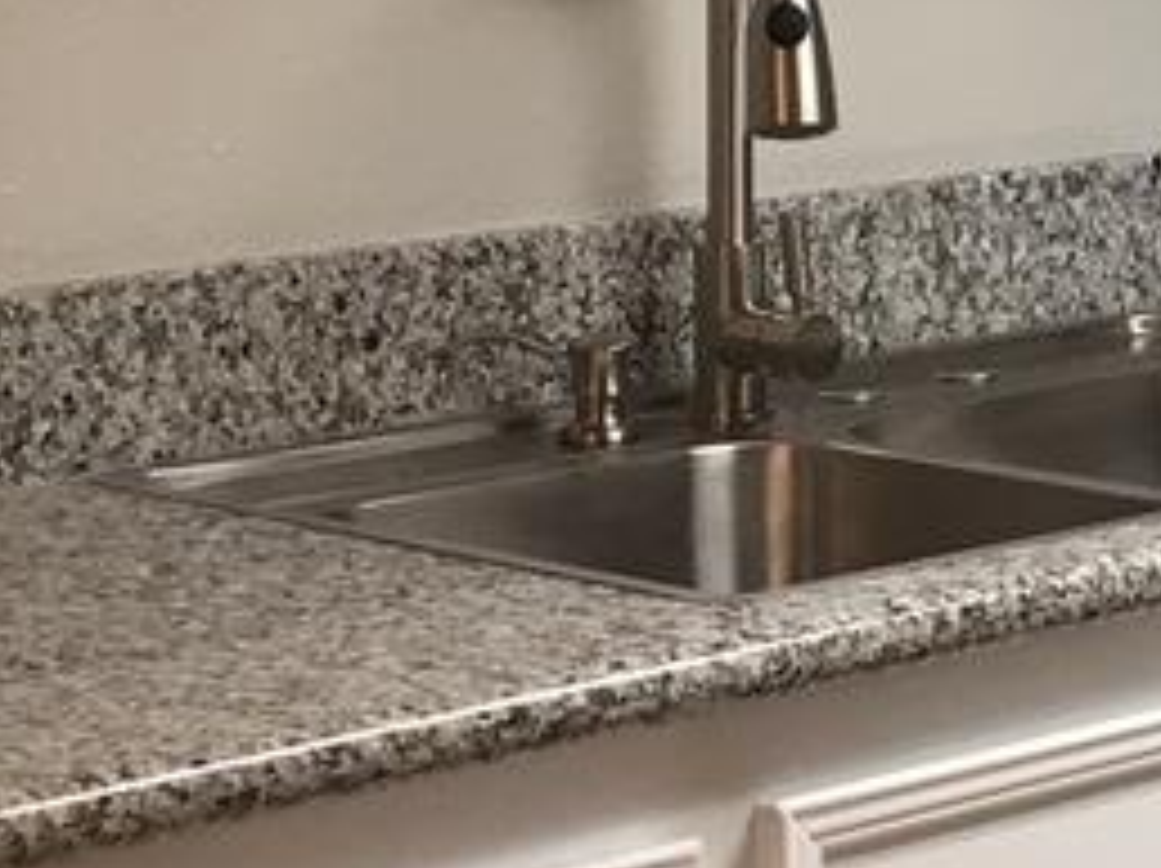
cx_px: 1971
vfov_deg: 10.2
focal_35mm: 144
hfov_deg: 12.7
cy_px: 126
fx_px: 4825
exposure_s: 1/30
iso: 50
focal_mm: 4.15
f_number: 2.2
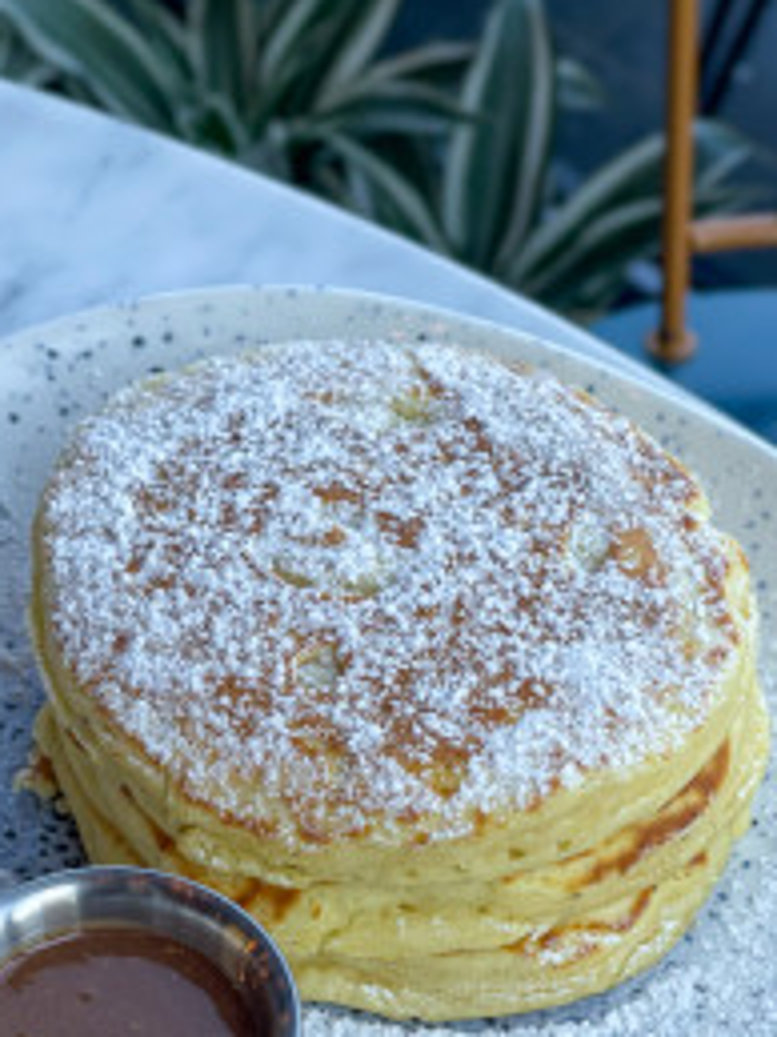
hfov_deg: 14.9
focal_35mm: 99
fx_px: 2965
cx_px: 324
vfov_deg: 19.7
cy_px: 733
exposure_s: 1/100
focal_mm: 7.5
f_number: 2.2
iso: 50
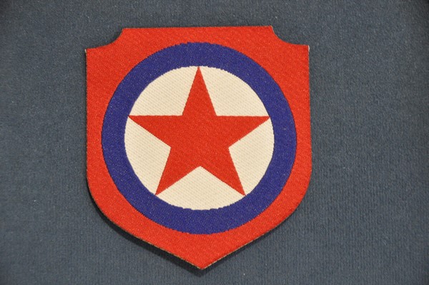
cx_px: 214
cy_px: 142
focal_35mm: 123
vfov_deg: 11.1
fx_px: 1465
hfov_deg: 16.7
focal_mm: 82
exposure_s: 1/40
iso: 3200
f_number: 5
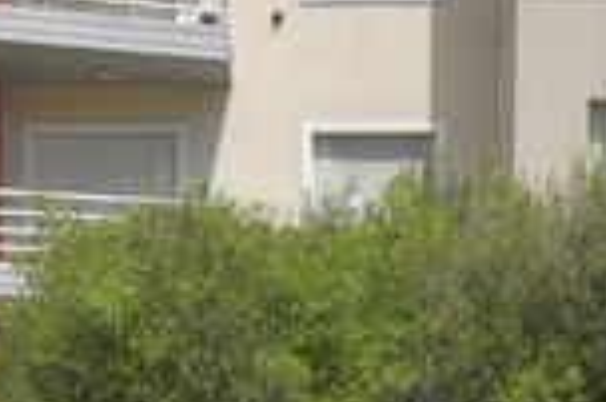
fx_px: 1328
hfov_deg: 25.7
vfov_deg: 15.4
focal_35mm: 79
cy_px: 663
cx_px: 267
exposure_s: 1/30
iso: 100
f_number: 11
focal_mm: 10
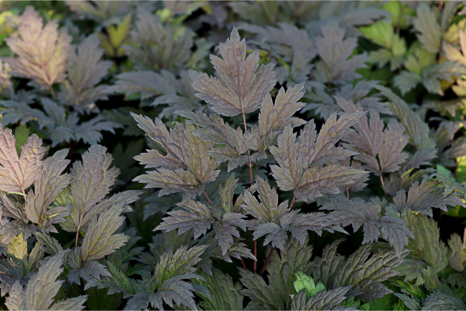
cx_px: 233
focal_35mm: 150
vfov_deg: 9.1
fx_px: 1942
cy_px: 156
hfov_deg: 13.7
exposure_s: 1/160
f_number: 4
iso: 500
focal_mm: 100
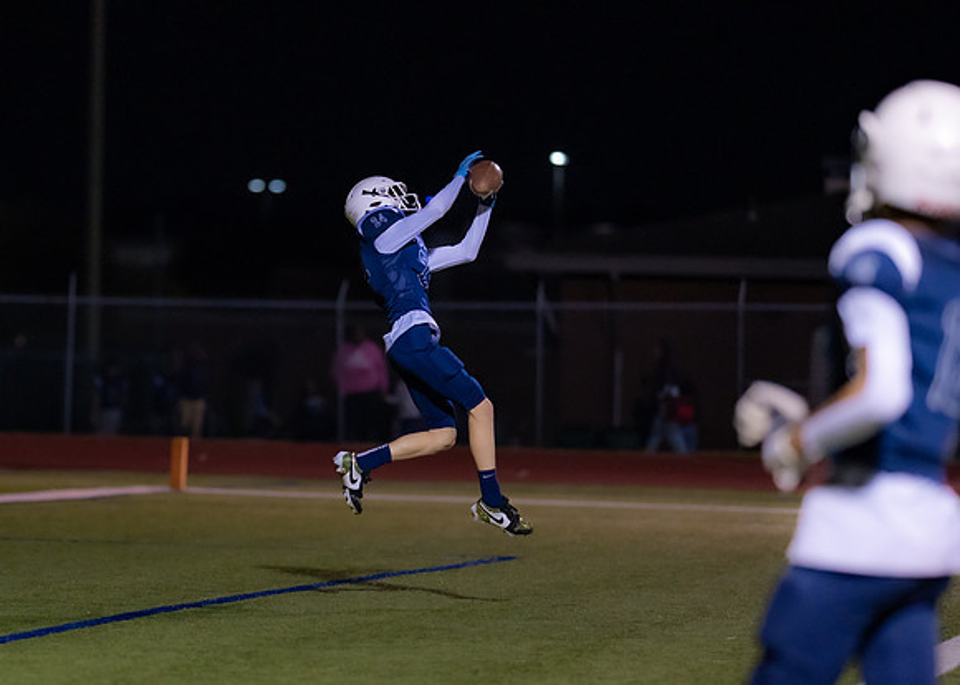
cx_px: 315
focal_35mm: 235
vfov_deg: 6.1
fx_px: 6404
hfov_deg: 8.6
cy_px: 363
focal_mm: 135
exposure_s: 1/1250
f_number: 1.8
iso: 2500
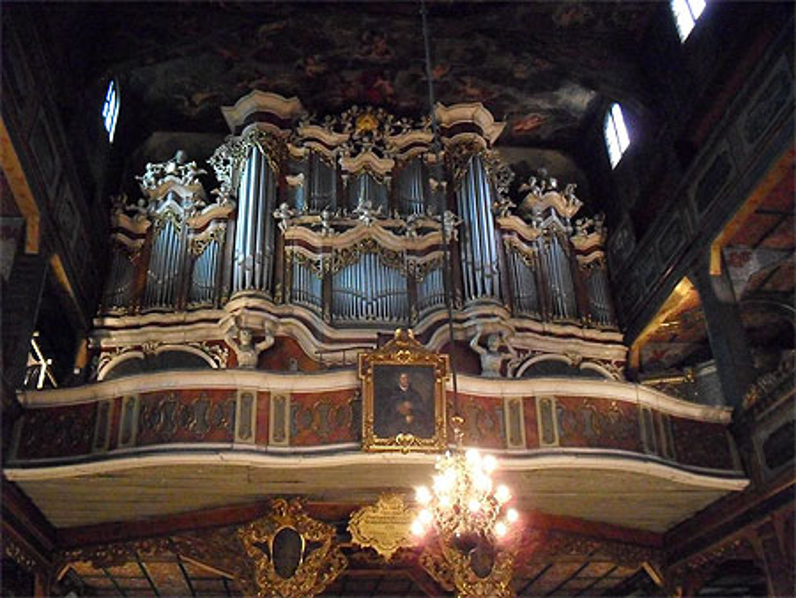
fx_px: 805
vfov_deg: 40.7
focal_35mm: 35
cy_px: 299
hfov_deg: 52.6
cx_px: 398
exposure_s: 1/15
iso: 800
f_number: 3.2
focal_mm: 6.3
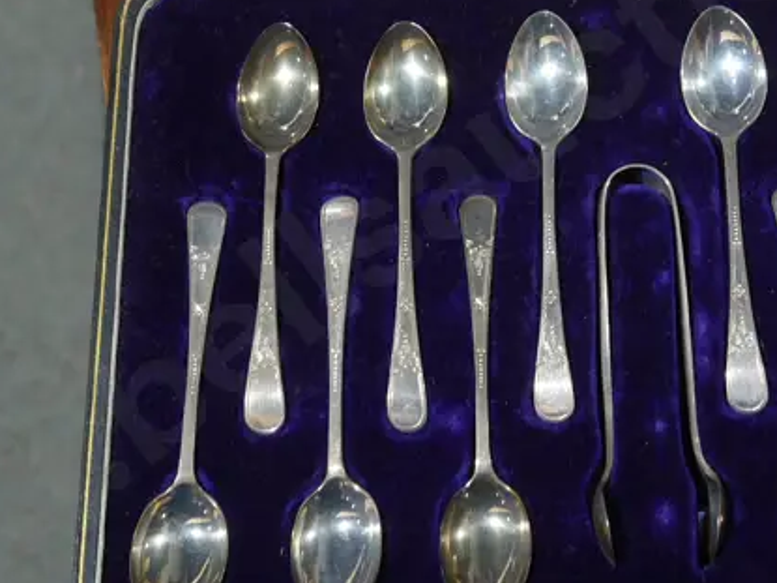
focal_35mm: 74
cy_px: 122
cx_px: 535
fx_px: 1661
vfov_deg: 19.7
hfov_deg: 26.1
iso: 320
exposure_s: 1/60
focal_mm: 15
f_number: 4
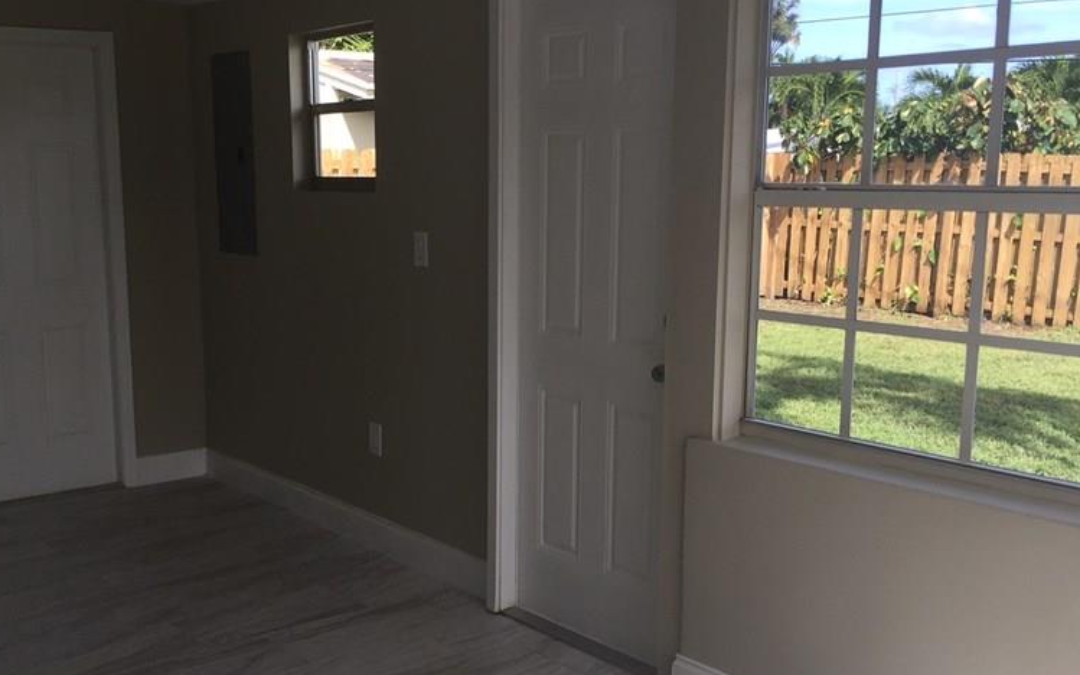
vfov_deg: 30.5
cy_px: 389
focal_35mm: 42
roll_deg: -0.1
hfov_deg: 47.0
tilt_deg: -11.0
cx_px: 446
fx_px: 1236
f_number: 2.2
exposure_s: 1/350
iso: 32
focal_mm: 4.15
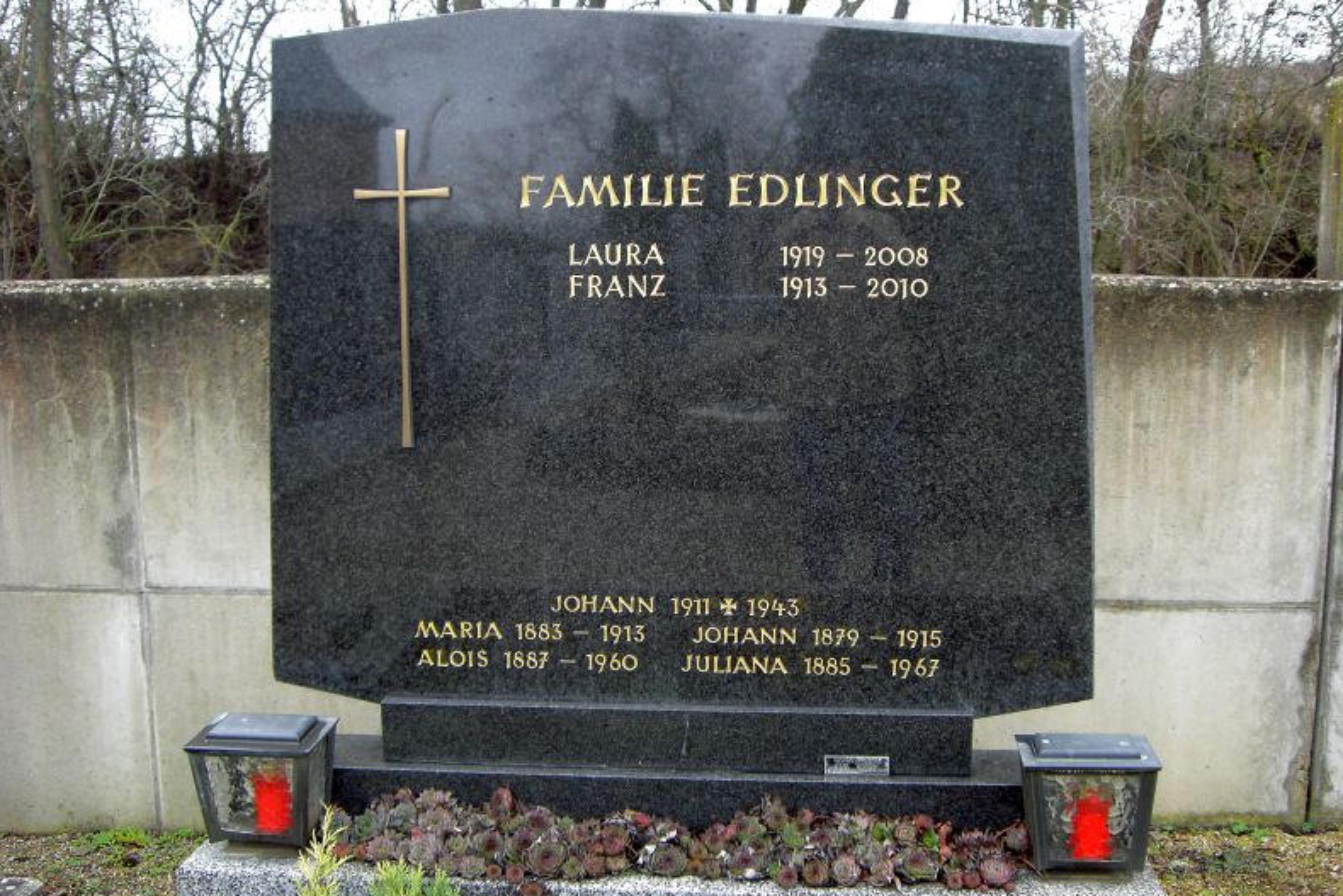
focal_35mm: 40
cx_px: 677
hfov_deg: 48.5
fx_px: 1492
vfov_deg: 33.4
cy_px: 449
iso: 200
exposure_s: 1/80
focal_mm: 6.2
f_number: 2.7
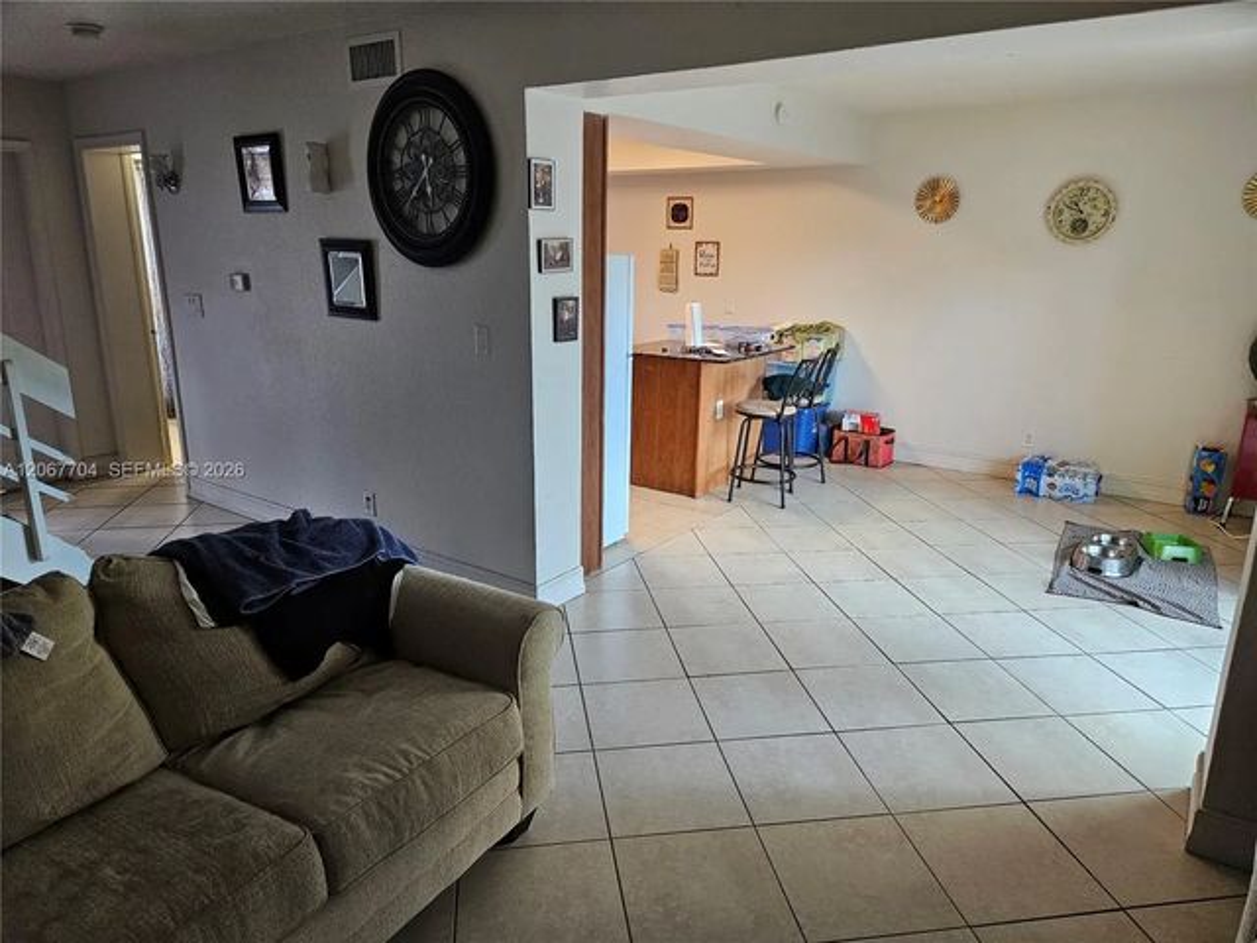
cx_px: 628
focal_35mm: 23
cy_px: 472
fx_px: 835
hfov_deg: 73.9
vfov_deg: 58.9
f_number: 1.8
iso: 250
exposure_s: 1/120
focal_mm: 5.4
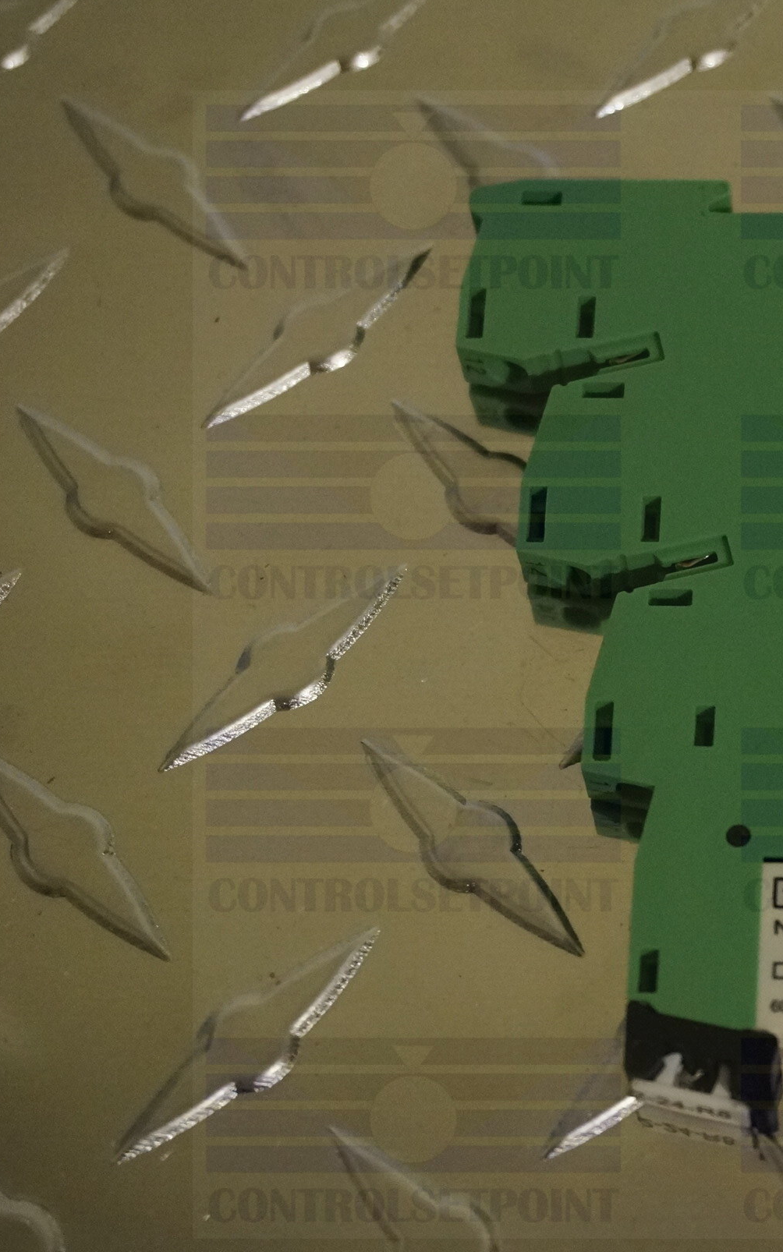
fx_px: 2621
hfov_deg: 16.4
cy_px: 625
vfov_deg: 26.9
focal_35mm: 77
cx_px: 902
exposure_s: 1/60
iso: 2500
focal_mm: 33
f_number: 5
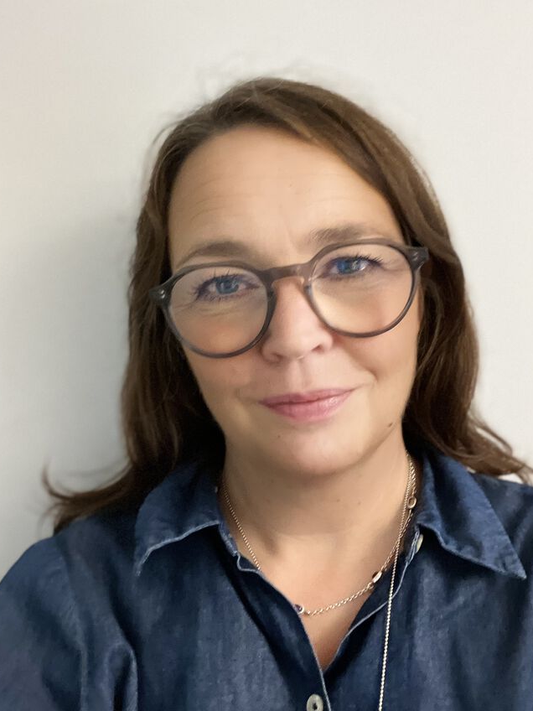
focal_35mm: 33
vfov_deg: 55.3
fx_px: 677
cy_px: 337
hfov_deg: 42.9
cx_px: 282
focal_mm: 2.71
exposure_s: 1/23
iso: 400
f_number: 2.2
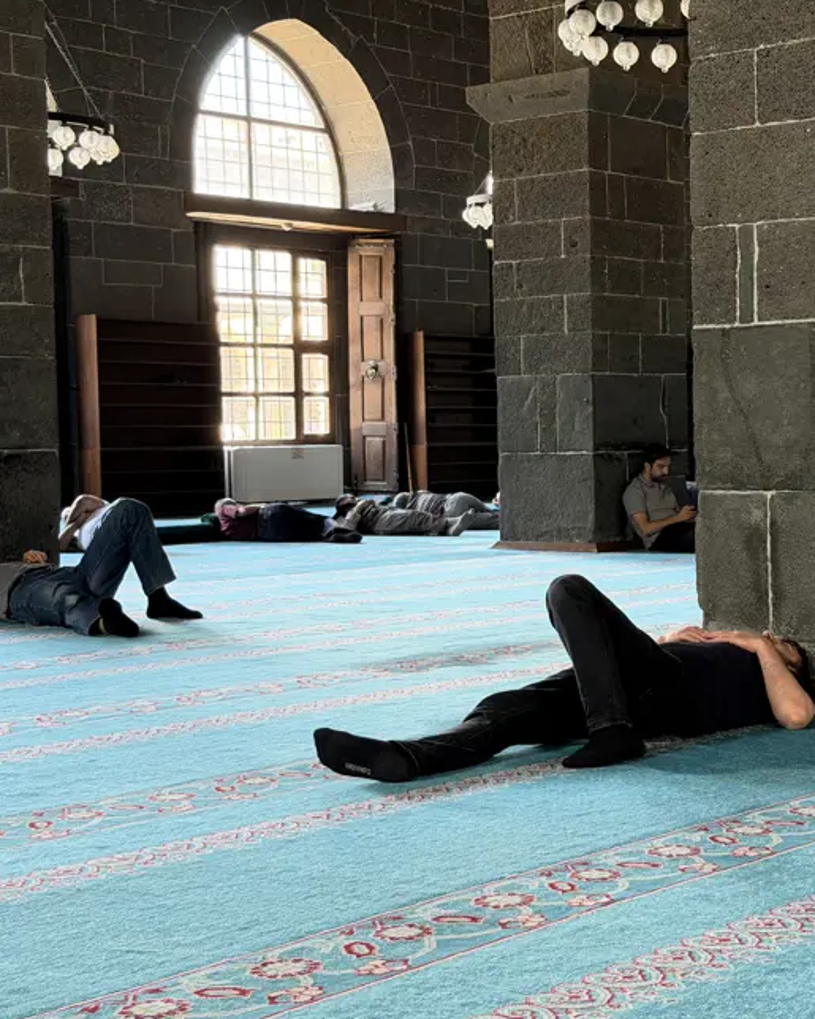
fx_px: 1930
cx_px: 589
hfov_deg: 23.6
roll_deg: +0.8
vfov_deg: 29.6
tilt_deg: -2.8
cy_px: 508
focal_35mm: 64
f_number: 1.78
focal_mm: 6.76
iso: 250
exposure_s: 1/60
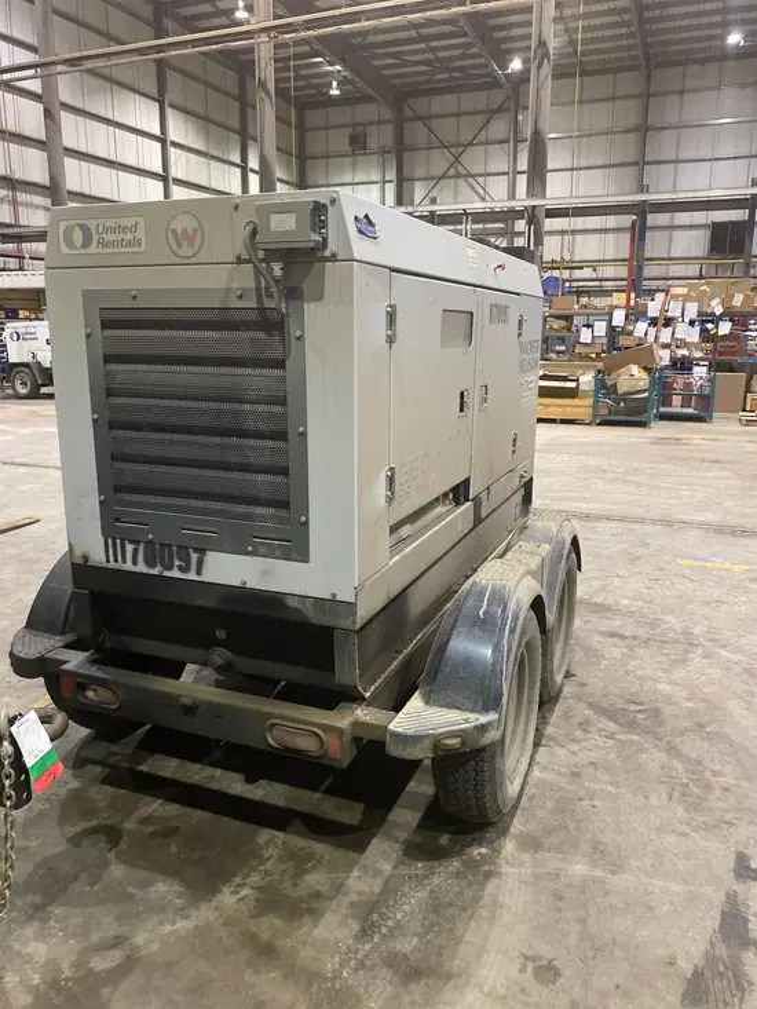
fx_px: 758
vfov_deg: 67.3
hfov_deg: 53.1
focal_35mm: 26
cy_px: 504
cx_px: 378
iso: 400
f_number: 1.8
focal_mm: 4.25
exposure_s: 1/40
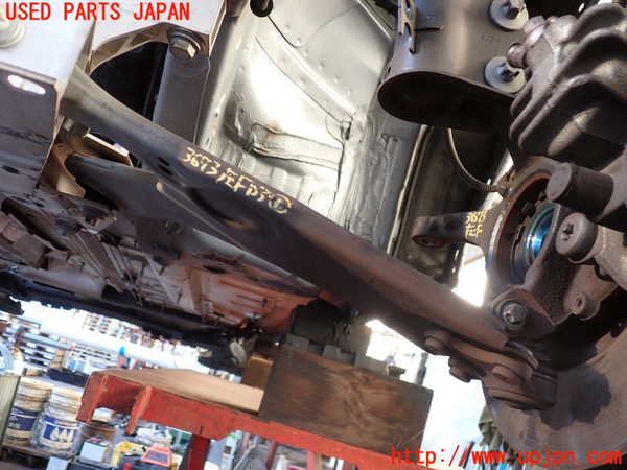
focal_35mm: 30
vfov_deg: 46.8
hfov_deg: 60.0
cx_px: 314
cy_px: 235
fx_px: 543
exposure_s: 1/60
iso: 200
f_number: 2.3
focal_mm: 5.4
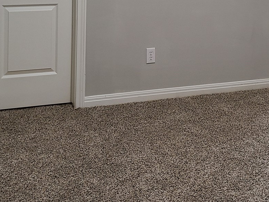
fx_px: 528
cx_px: 173
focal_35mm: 68
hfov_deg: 28.4
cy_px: -51
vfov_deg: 20.1
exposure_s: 1/60
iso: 100
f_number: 1.8
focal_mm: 5.4
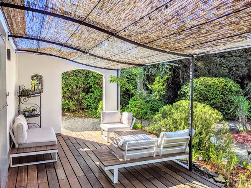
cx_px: 126
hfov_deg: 65.3
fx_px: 196
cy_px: 94
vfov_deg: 51.4
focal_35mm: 27
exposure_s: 1/1805
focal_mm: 4.44
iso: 50
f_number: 1.8
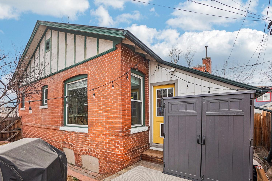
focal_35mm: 16
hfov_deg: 96.6
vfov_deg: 73.7
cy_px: 96
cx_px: 128
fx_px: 121
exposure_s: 1/160
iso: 100
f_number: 8
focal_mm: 10
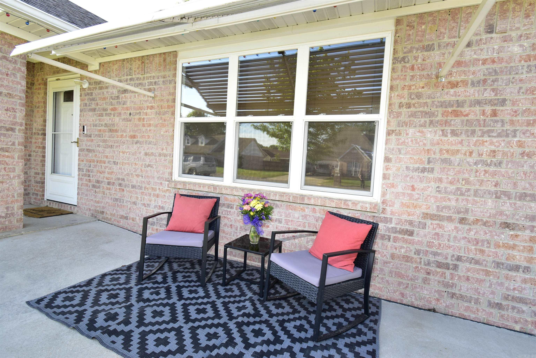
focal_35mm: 16
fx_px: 246
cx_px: 268
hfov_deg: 95.0
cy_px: 179
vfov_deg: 72.1
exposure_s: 1/60
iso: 400
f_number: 8
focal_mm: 11
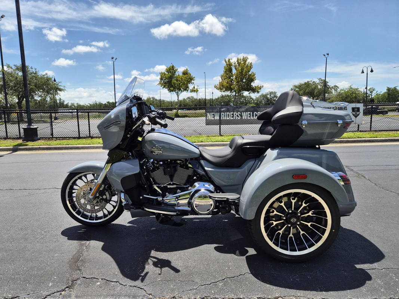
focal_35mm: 23
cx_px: 200
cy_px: 150
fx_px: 265
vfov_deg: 58.9
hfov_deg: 73.9
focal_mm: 5.4
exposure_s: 1/4960
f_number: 1.8
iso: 80
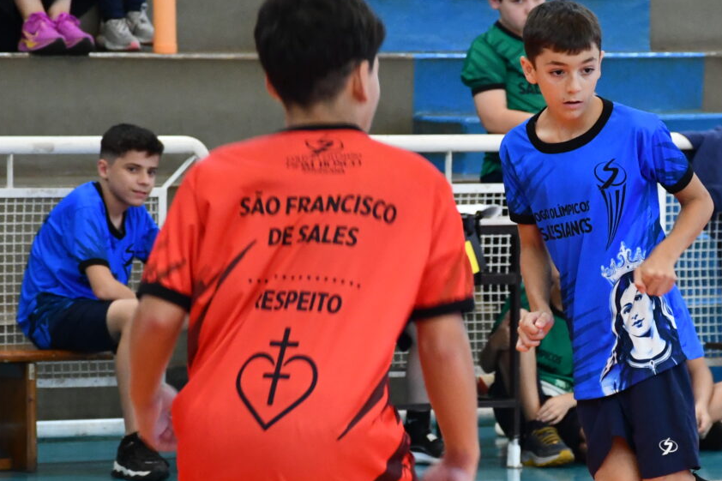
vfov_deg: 4.5
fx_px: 6175
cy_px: 374
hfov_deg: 6.7
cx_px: 543
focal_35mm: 308
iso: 2200
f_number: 5.3
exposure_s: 1/125
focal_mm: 90
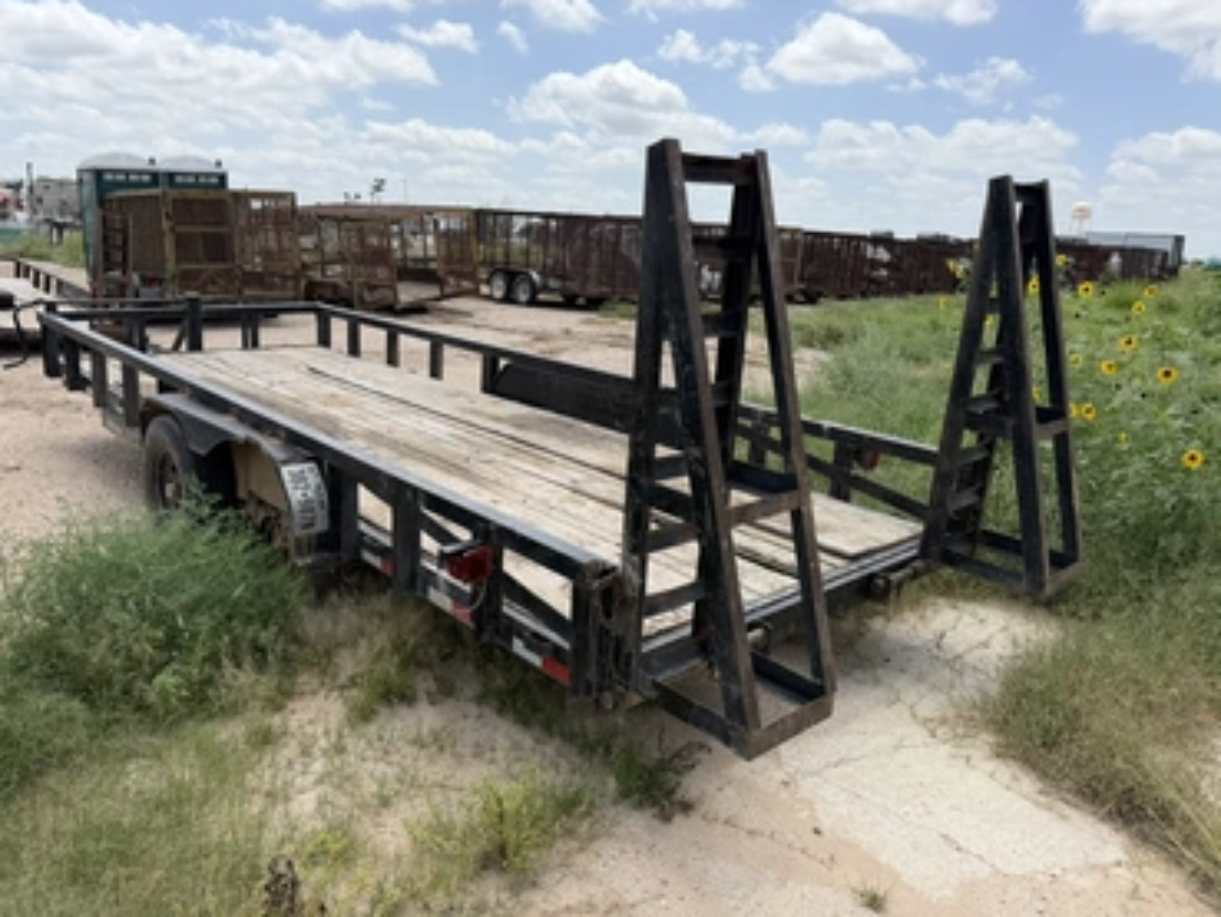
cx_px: 589
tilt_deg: -10.3
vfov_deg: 53.1
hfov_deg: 67.3
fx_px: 917
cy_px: 434
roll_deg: -1.8
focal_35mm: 26
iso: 80
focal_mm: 6.76
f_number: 1.78
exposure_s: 1/3425
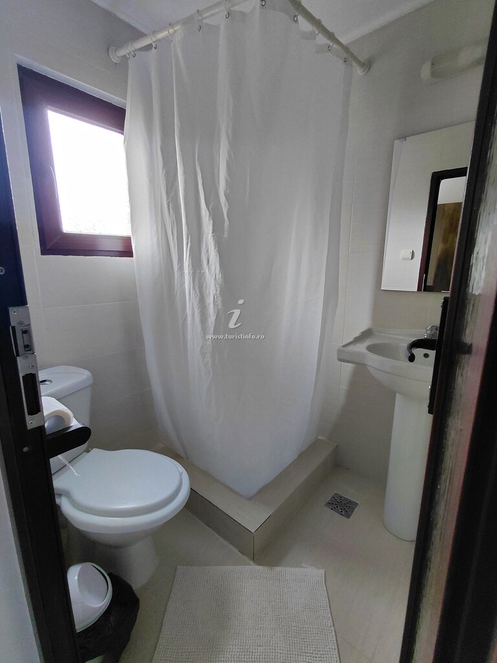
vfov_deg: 94.5
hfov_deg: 78.1
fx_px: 306
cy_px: 332
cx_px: 248
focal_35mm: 16
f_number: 2.2
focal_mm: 1.64
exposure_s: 1/60
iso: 200
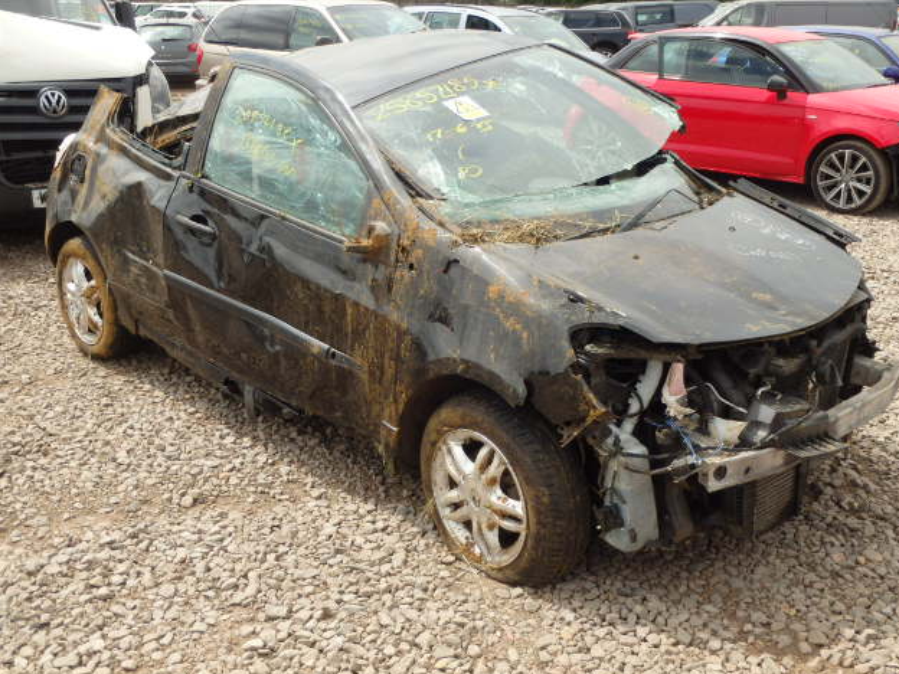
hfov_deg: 47.9
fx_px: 1013
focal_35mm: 39
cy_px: 334
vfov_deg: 36.8
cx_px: 460
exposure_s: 1/640
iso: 125
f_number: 4.6
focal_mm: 6.8
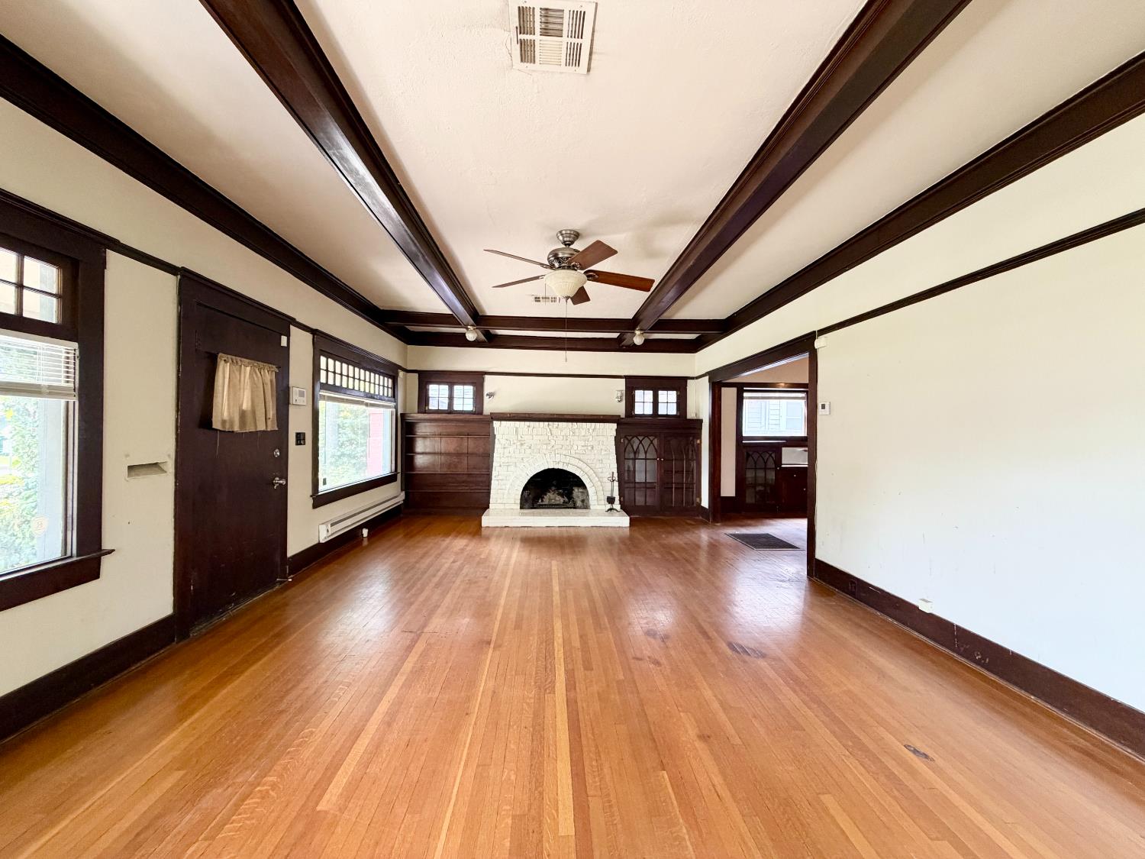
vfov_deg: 85.7
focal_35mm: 14
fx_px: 463
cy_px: 430
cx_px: 572
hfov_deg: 102.1
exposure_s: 1/71
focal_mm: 2.22
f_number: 2.2
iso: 320
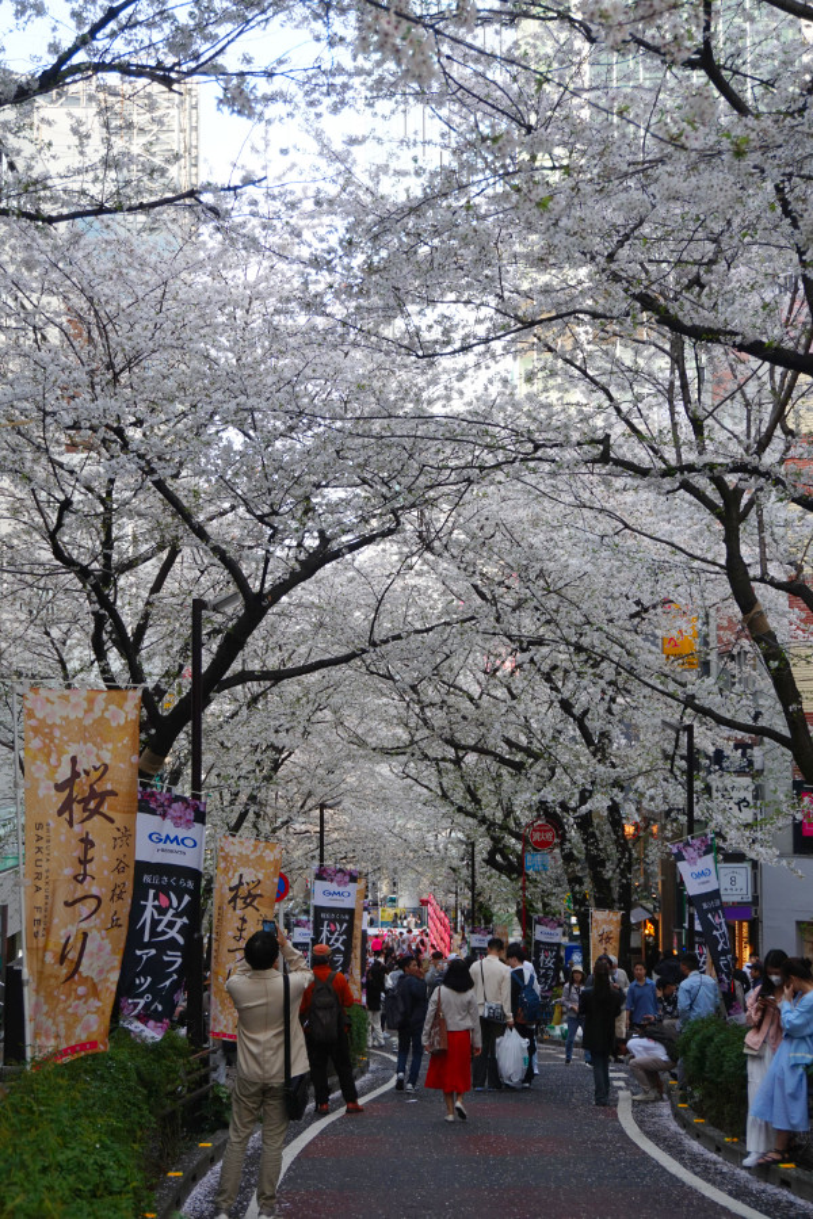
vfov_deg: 38.9
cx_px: 406
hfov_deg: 26.5
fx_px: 1727
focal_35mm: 51
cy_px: 610
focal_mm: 34
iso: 100
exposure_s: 1/60
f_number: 5
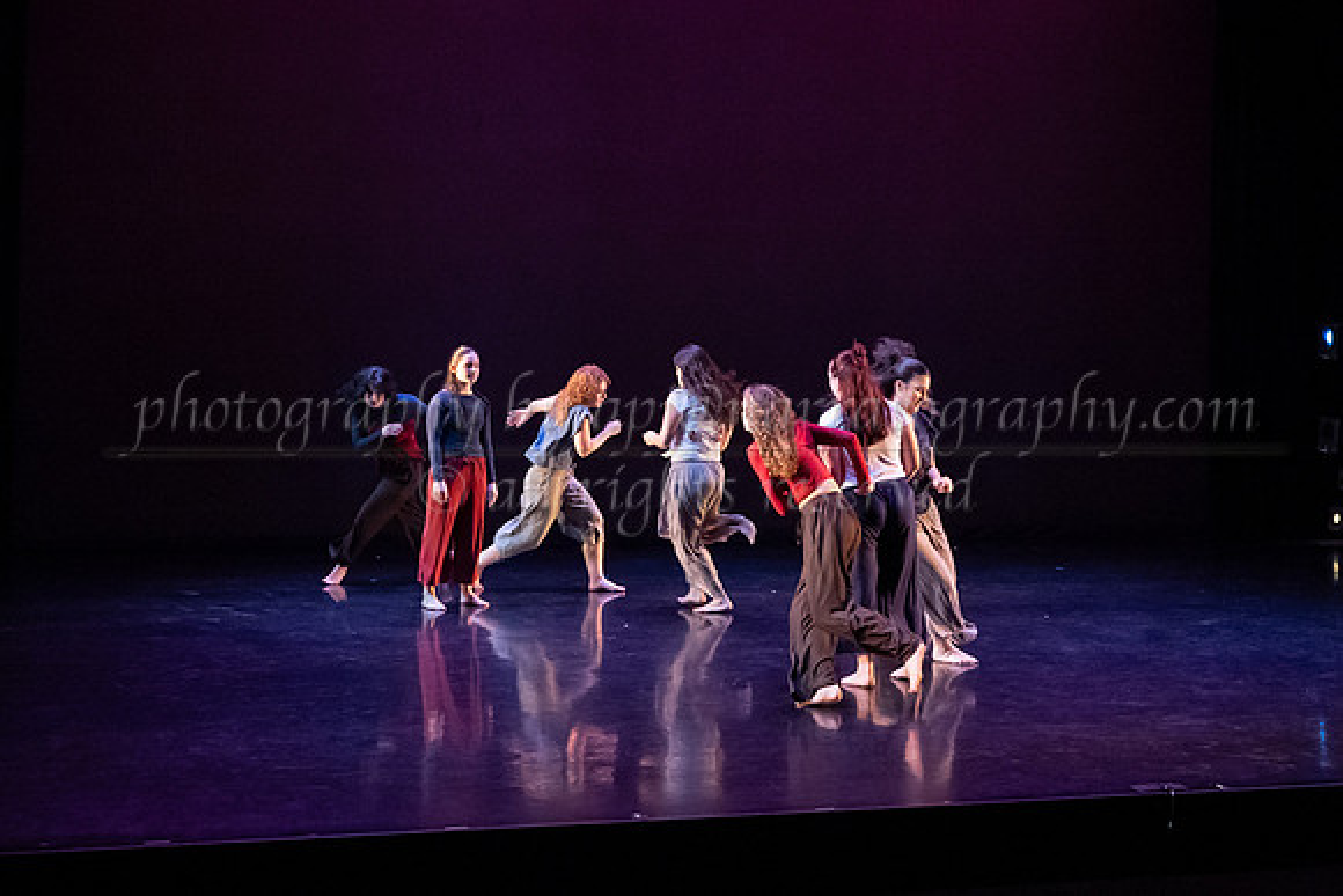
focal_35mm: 63
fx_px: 2360
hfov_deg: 31.5
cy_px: 314
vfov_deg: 21.4
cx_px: 923
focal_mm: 40
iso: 4000
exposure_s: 1/400
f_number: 4
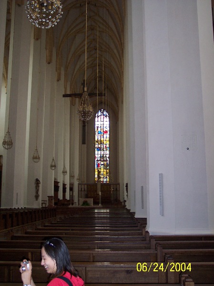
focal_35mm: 38
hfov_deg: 37.7
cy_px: 143
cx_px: 107
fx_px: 314
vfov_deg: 49.0
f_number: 2.8
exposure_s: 1/30
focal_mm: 8
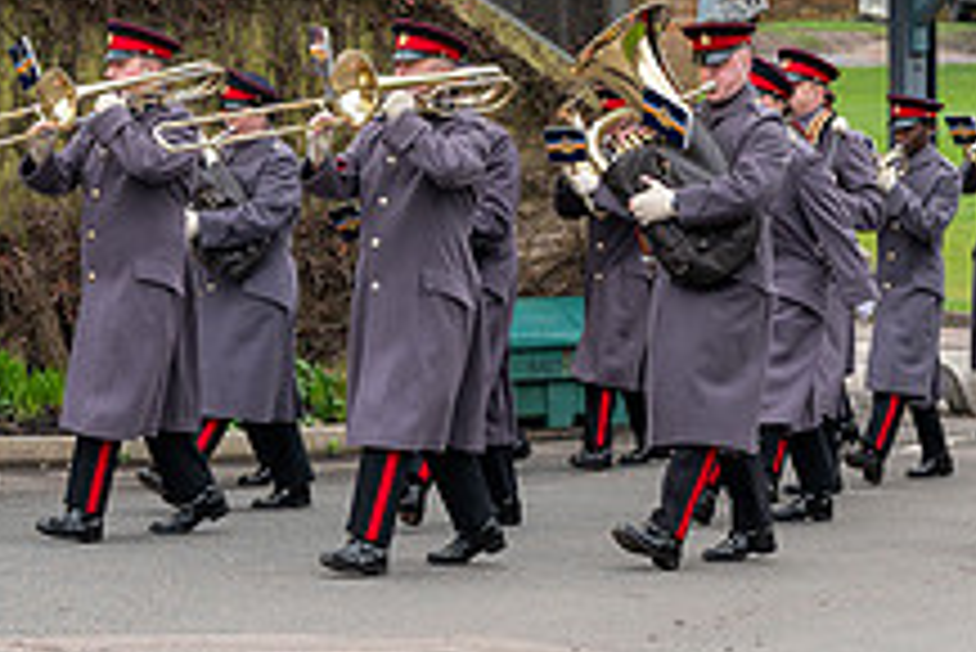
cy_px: 28
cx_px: 146
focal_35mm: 210
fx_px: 5697
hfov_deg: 9.8
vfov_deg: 6.5
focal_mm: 70
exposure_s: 1/250
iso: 250
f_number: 6.3
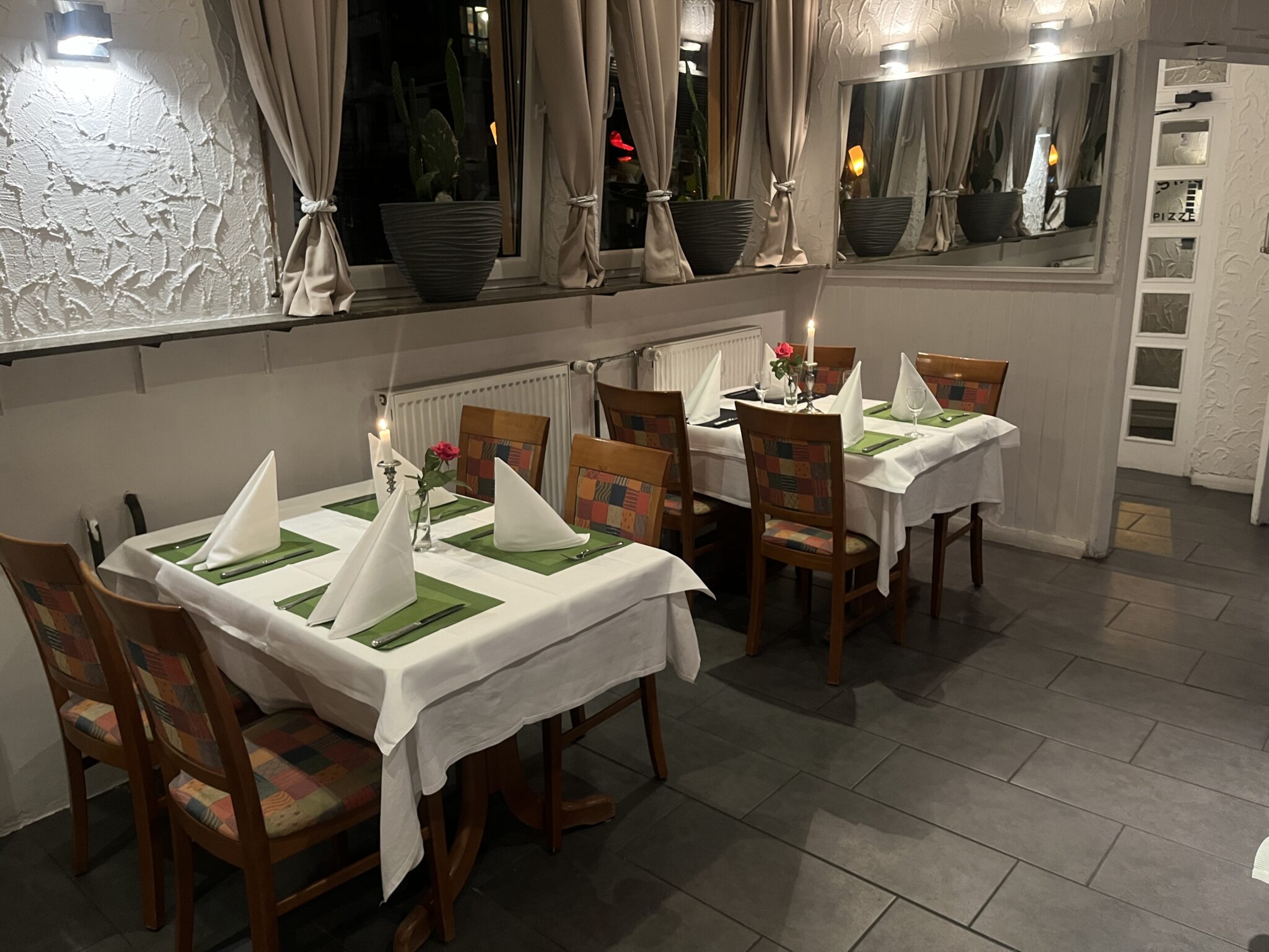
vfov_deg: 53.1
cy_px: 476
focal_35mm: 26
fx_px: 953
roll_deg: +1.7
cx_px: 634
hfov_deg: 67.3
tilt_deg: -14.5
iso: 400
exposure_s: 1/33
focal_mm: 5.1
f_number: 1.6
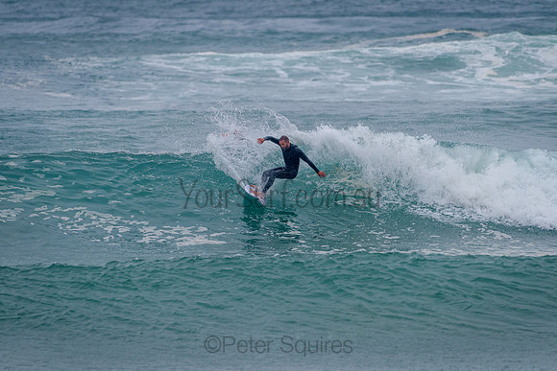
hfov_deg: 3.4
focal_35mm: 613
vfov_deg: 2.2
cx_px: 278
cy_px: 186
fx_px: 9479
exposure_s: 1/2000
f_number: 5.6
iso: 640
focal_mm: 500
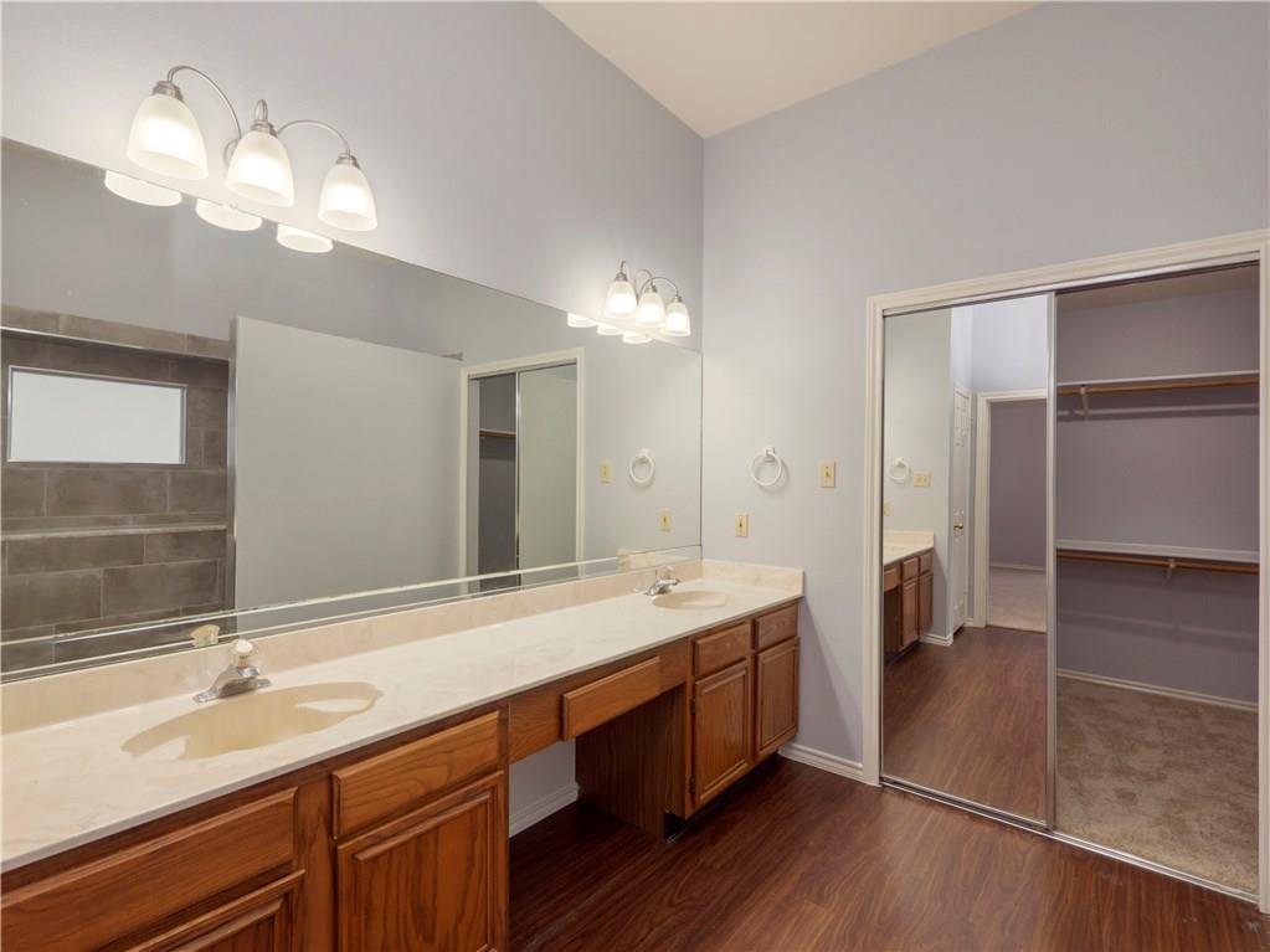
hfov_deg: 94.5
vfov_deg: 78.1
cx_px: 635
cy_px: 476
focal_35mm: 16
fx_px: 587
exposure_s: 1/8
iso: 200
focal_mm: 8
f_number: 4.5
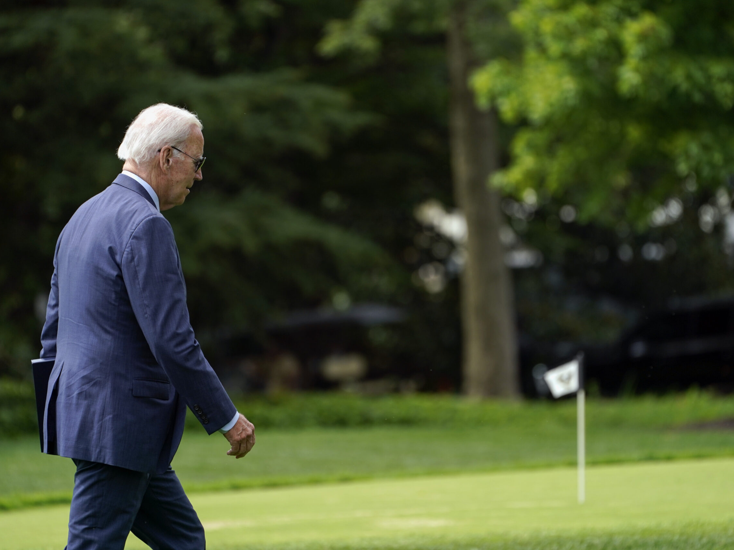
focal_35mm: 351
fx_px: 7443
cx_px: 376
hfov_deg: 5.6
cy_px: 275
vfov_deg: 4.2
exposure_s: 1/1250
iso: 400
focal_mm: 324
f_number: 5.6
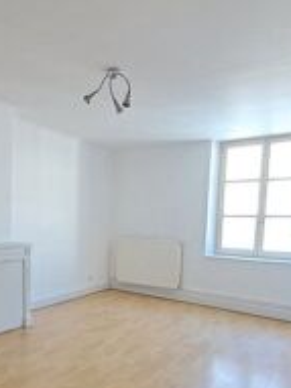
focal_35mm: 29
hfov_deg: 47.0
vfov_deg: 59.8
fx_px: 325
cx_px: 85
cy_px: 267
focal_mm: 1.42
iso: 80
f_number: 2.2
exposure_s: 1/50
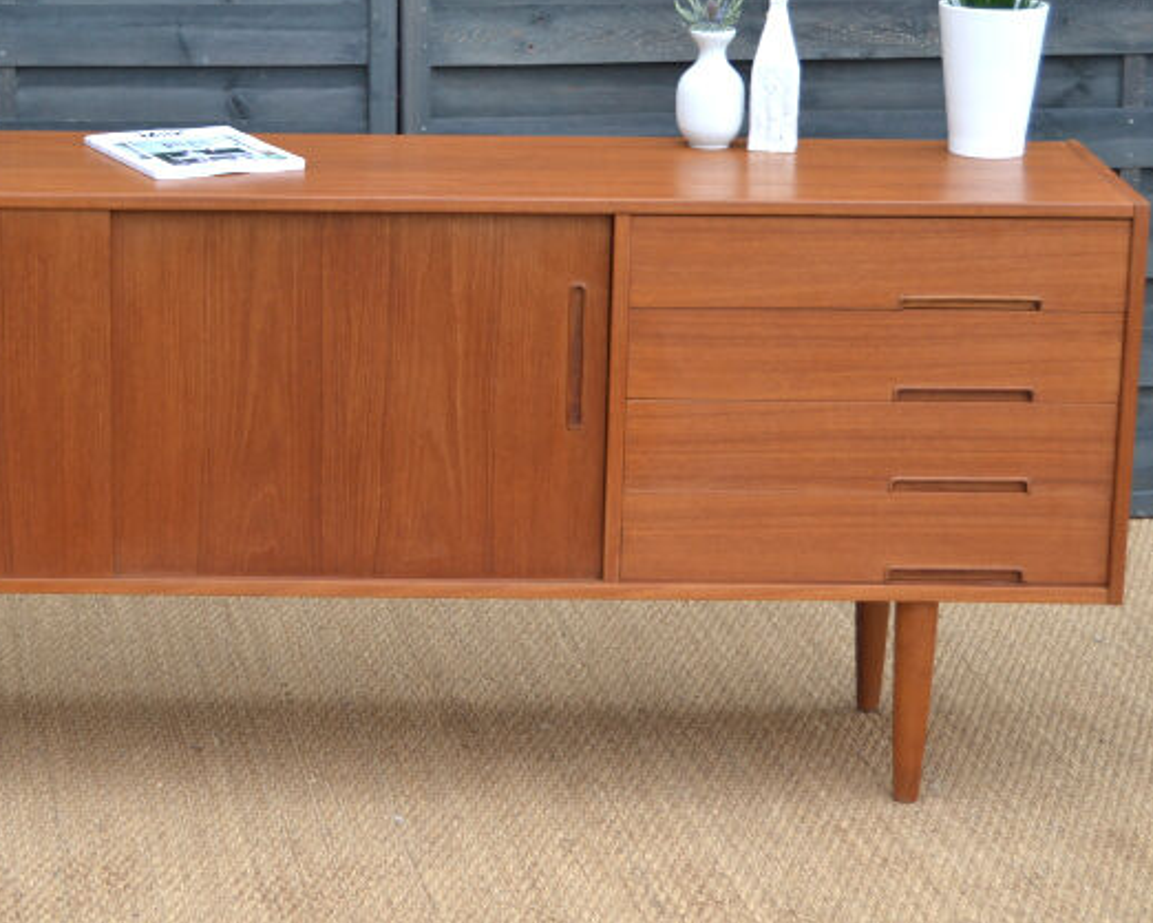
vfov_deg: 15.9
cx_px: 307
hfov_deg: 19.6
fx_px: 3311
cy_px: 333
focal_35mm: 97
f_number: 5
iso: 220
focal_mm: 40
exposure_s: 1/125
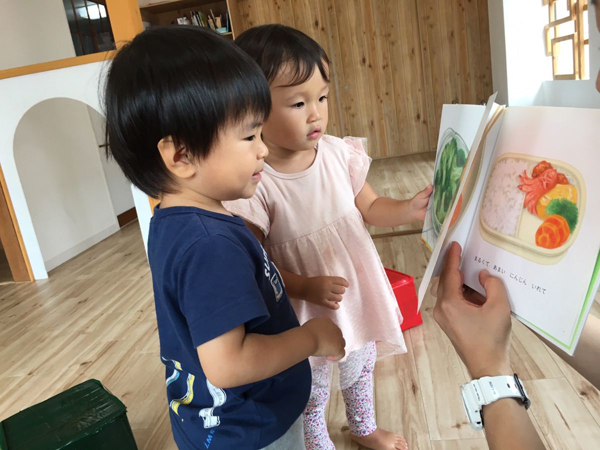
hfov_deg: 61.7
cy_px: 225
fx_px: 503
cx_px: 300
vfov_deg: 48.2
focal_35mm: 29
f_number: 2.2
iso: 25
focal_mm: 4.15
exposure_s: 1/40
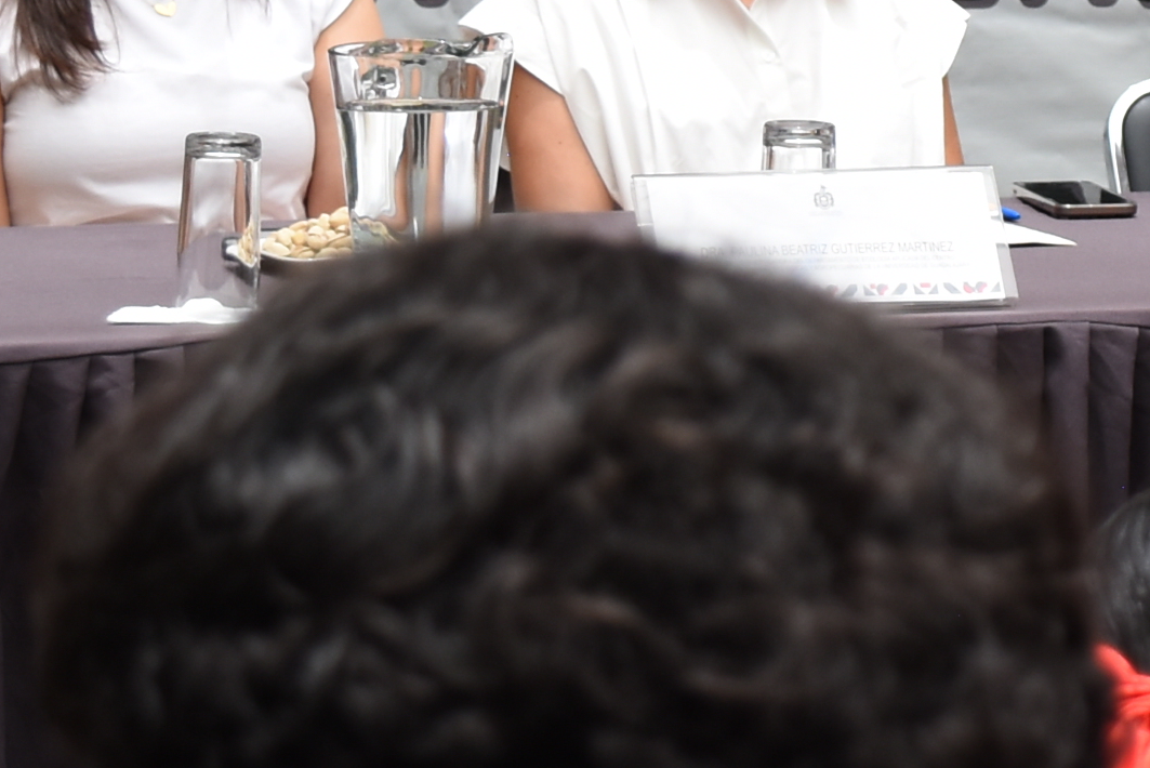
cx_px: 1533
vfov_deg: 5.7
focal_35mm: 241
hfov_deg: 8.4
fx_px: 7702
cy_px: -389
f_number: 5
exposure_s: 1/200
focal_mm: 38
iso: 250
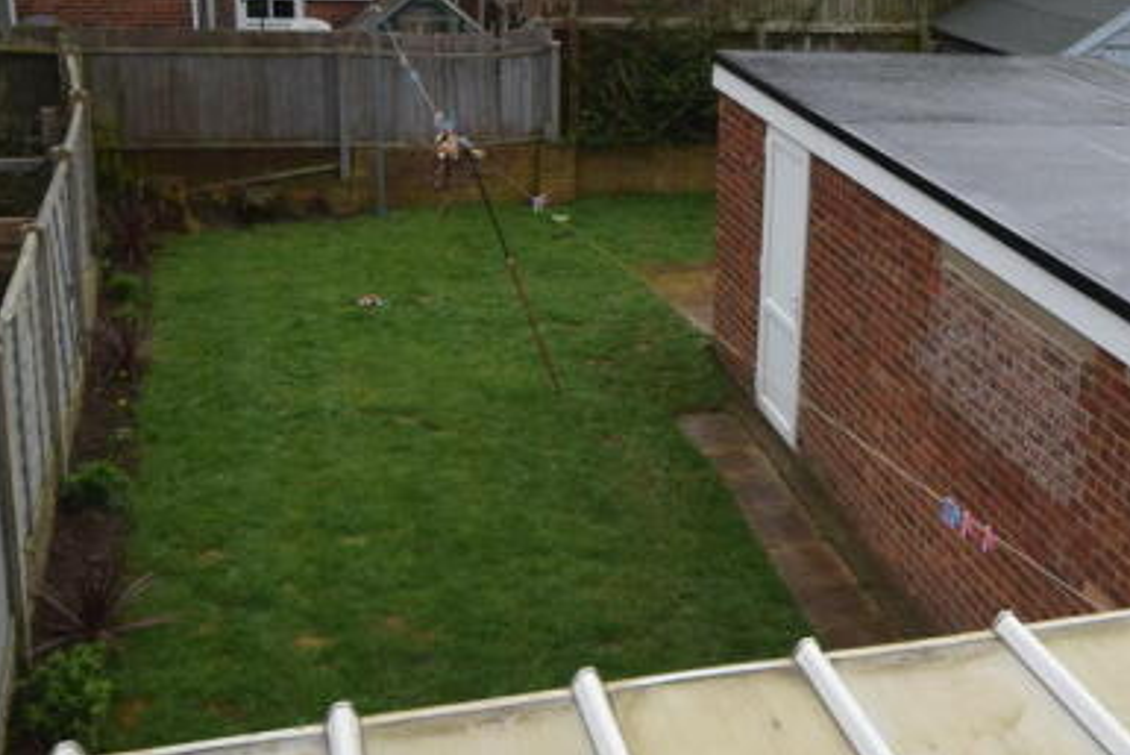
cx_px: 832
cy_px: 278
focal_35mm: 51
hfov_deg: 38.0
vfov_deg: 26.4
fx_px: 1601
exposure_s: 1/250
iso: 360
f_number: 8
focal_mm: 20
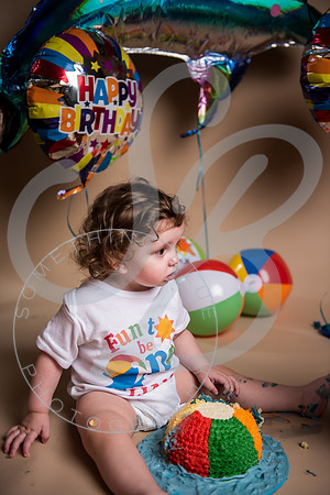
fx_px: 660
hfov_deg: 28.1
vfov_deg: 41.1
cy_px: 248
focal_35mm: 48
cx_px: 165
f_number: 2.8
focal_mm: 48
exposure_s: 1/125
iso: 125
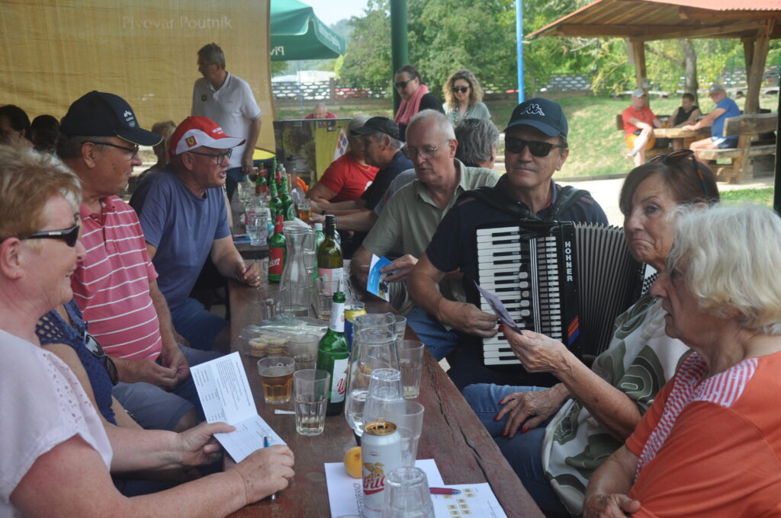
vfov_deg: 31.8
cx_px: 390
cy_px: 259
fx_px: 910
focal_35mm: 42
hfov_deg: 46.5
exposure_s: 1/125
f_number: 5.6
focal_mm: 28
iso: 220
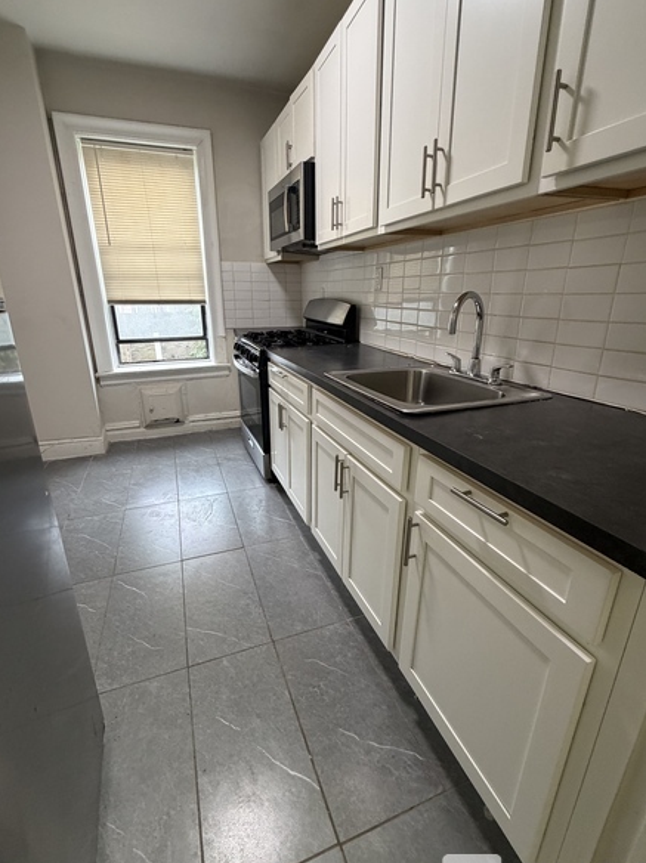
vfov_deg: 94.5
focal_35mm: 16
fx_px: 399
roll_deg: +0.5
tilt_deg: -18.2
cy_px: 420
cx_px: 312
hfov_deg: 78.0
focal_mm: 2.22
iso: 320
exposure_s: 1/60
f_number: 2.2
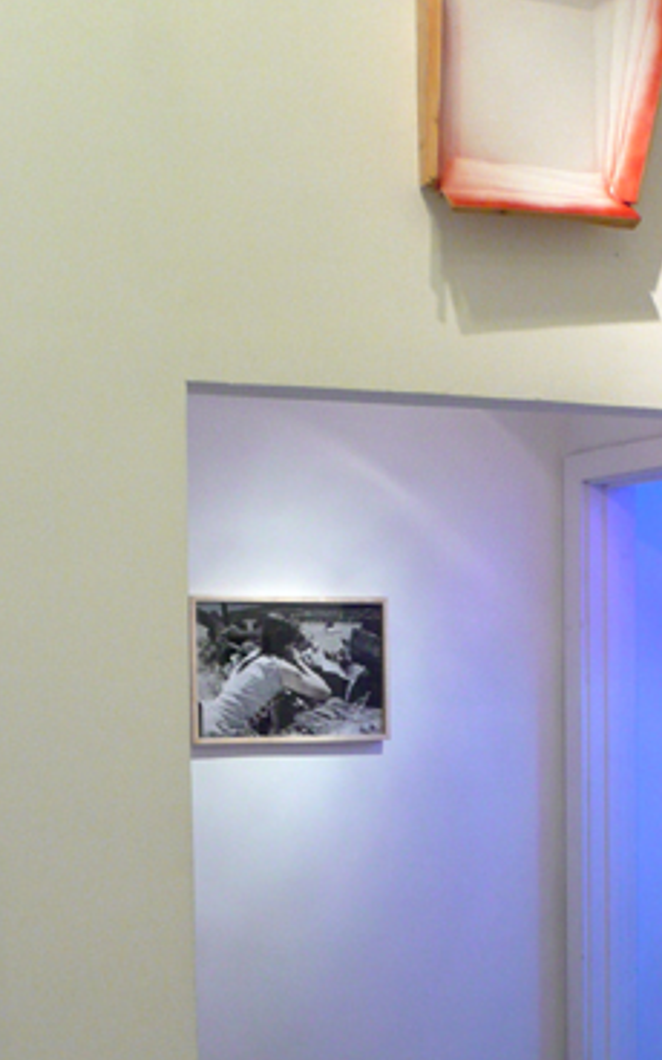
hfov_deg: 18.5
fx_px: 2021
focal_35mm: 70
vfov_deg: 28.7
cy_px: 866
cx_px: 448
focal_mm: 5.8
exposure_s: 1/30
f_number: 2.8
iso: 160
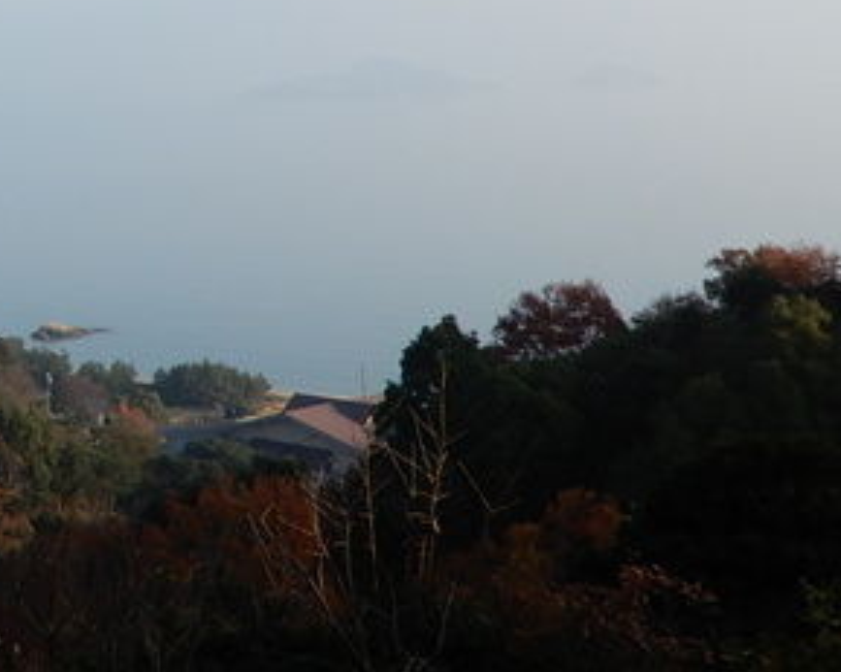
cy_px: 4
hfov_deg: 21.9
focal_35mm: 77
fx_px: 1916
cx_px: -301
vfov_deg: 19.3
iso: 80
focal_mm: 5
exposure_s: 1/640
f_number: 3.5
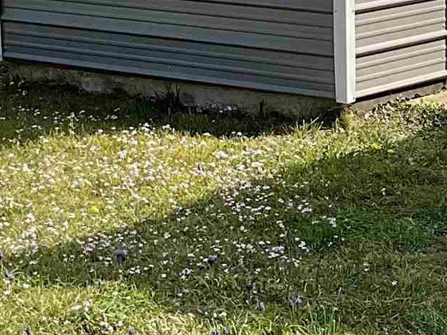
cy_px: 12
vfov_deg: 10.3
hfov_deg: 13.8
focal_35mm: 143
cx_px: 301
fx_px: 1846
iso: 16
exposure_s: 1/1035
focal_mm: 3
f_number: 1.8
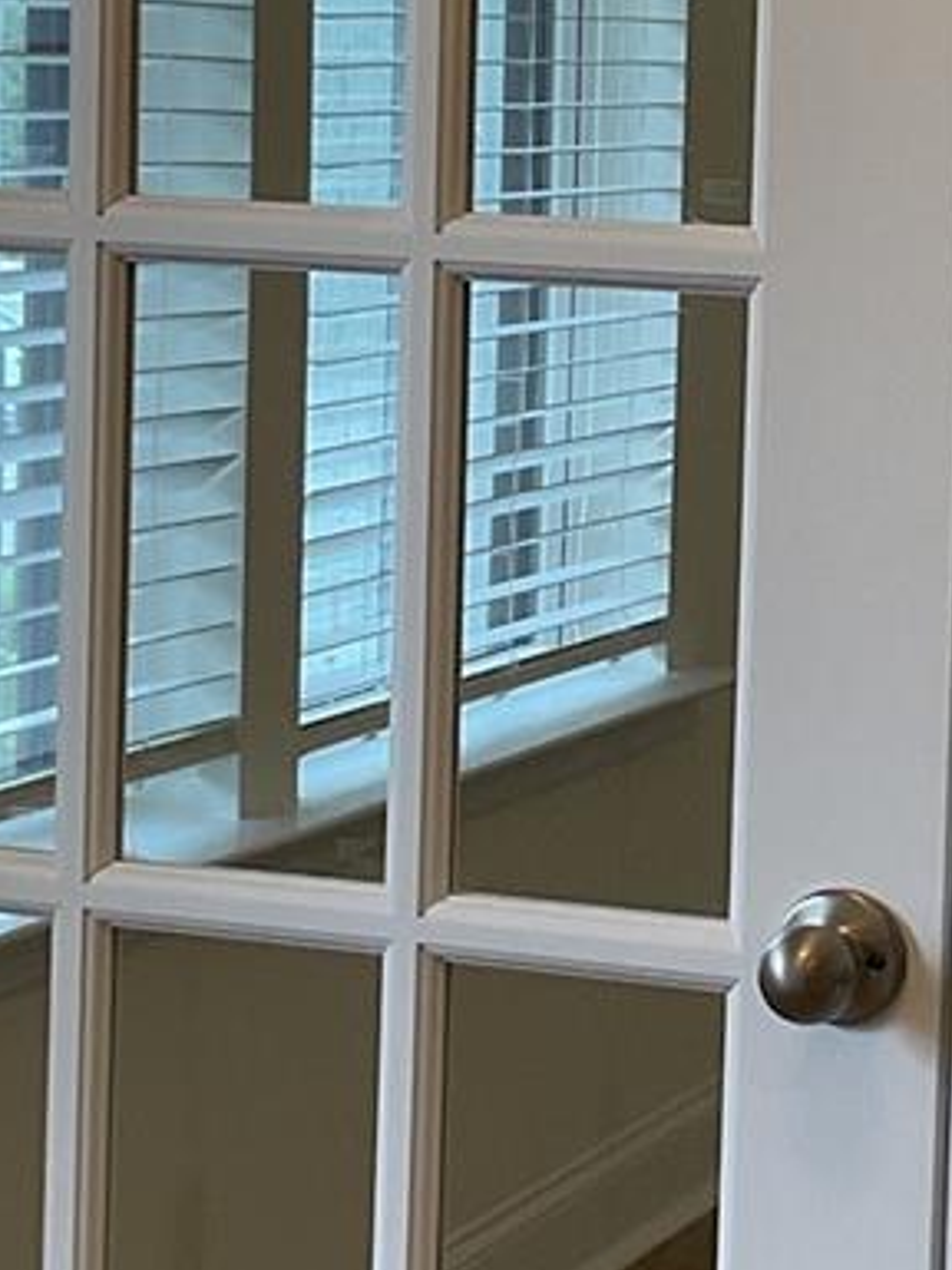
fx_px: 4254
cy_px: 397
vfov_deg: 16.9
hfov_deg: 12.6
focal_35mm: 116
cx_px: 1021
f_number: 1.8
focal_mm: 3
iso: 50
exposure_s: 1/120
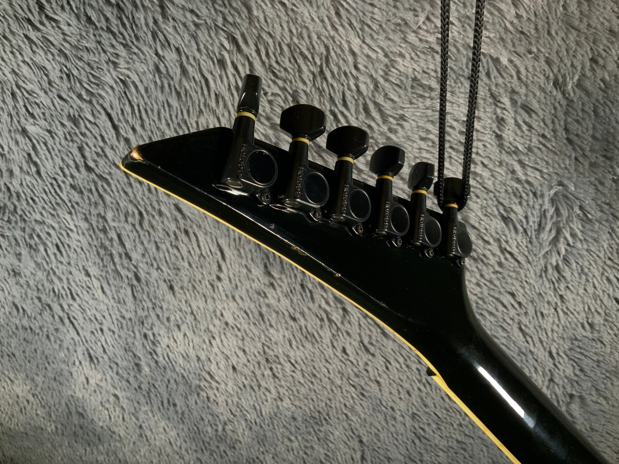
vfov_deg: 48.2
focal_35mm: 29
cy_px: 232
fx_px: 519
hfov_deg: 61.7
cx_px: 310
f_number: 1.8
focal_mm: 3
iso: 50
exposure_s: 1/104
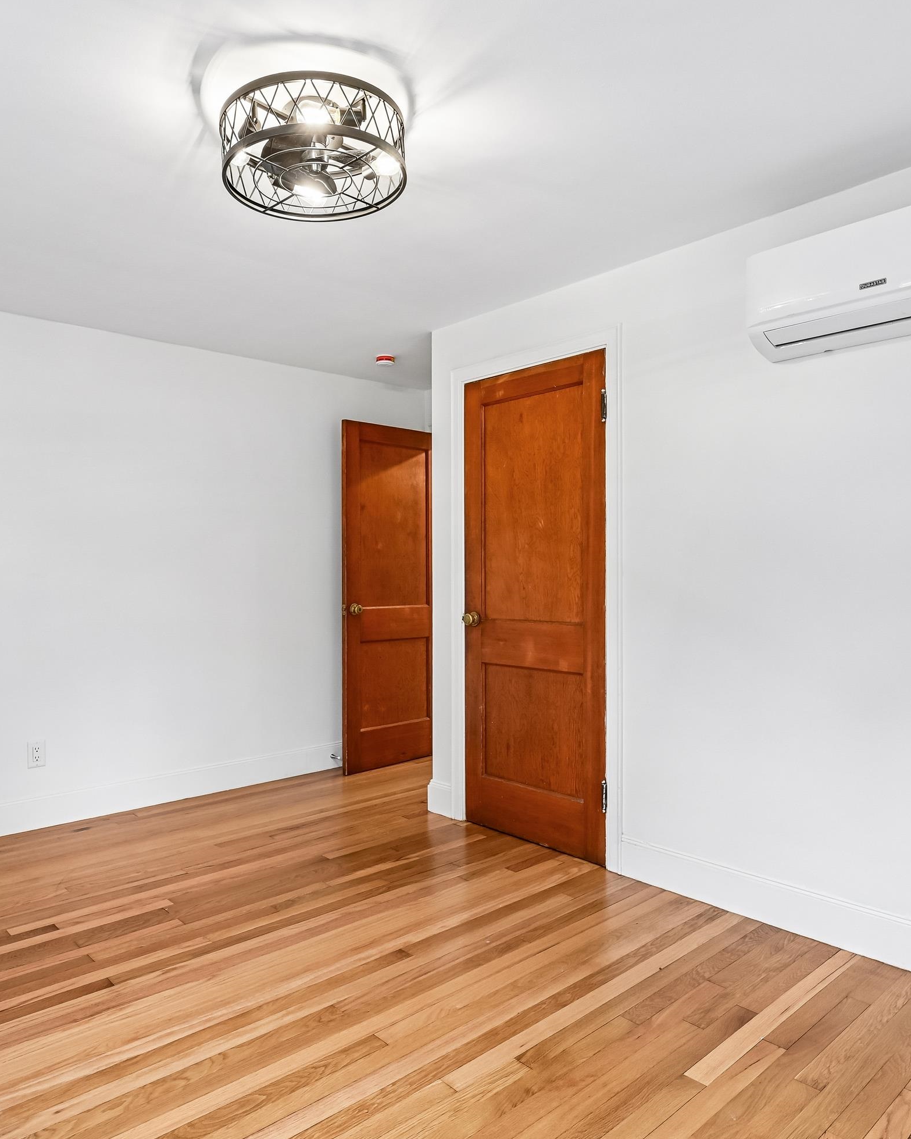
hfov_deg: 60.7
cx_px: 406
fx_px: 775
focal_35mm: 23
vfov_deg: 72.6
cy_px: 576
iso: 400
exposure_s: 1/30
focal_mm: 16
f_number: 8
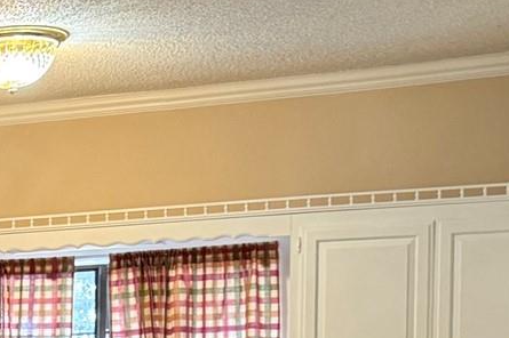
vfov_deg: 11.4
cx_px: -392
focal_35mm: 115
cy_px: 500
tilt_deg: -3.2
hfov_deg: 15.4
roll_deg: +1.2
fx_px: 1625
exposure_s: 1/60
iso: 250
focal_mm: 6.76
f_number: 1.78
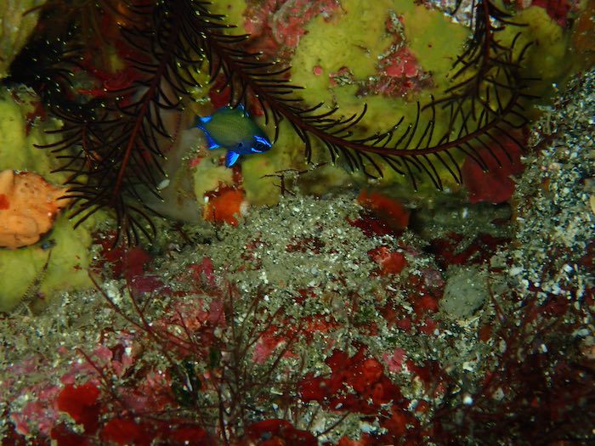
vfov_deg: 14.8
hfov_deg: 19.6
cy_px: 223
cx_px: 298
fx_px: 1719
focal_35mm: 100
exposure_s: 1/200
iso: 250
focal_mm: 18
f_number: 6.3
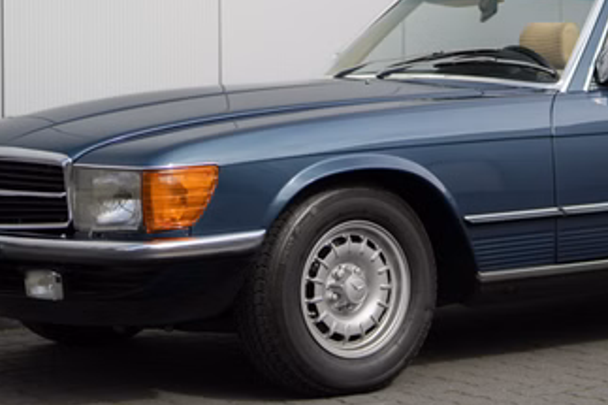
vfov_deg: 13.7
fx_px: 1671
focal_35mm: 99
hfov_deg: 20.5
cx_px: 444
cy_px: 62
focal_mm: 50
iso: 100
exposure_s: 1/2000
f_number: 1.6
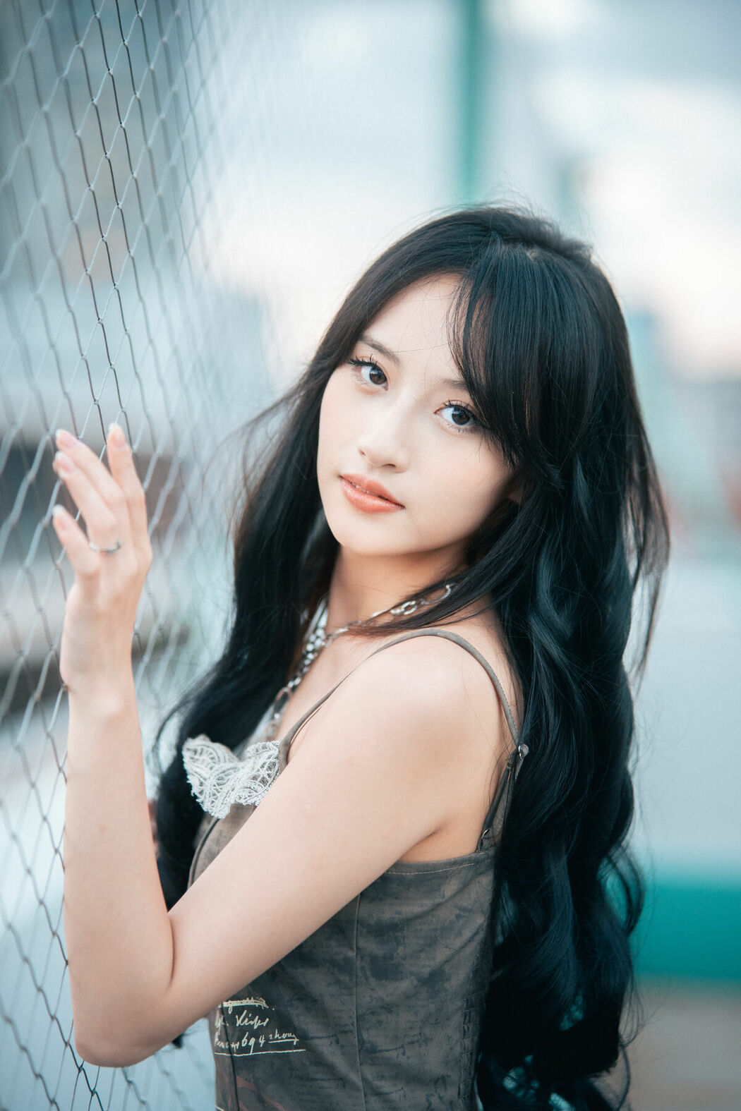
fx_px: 2624
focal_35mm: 85
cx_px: 370
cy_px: 556
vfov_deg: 23.9
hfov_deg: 16.1
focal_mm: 85
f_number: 1.8
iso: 800
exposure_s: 1/400
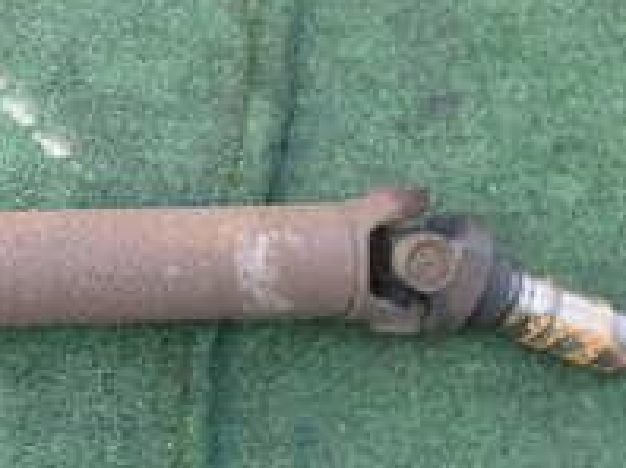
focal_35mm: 91
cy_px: 218
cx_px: -123
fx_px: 1644
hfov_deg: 20.2
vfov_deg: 16.2
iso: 100
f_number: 2.3
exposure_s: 1/200
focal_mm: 5.4
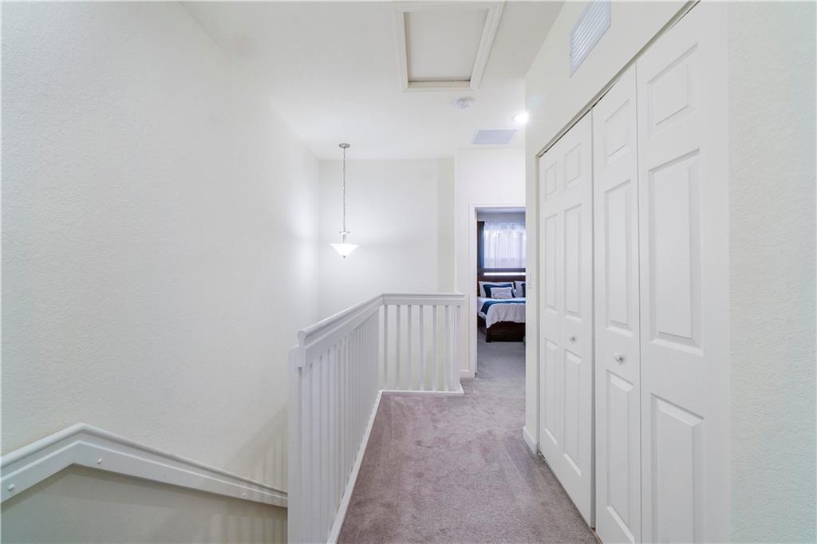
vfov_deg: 77.3
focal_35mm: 15
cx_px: 408
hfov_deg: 100.4
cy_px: 272
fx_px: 340
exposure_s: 1/3
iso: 160
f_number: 11
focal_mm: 10
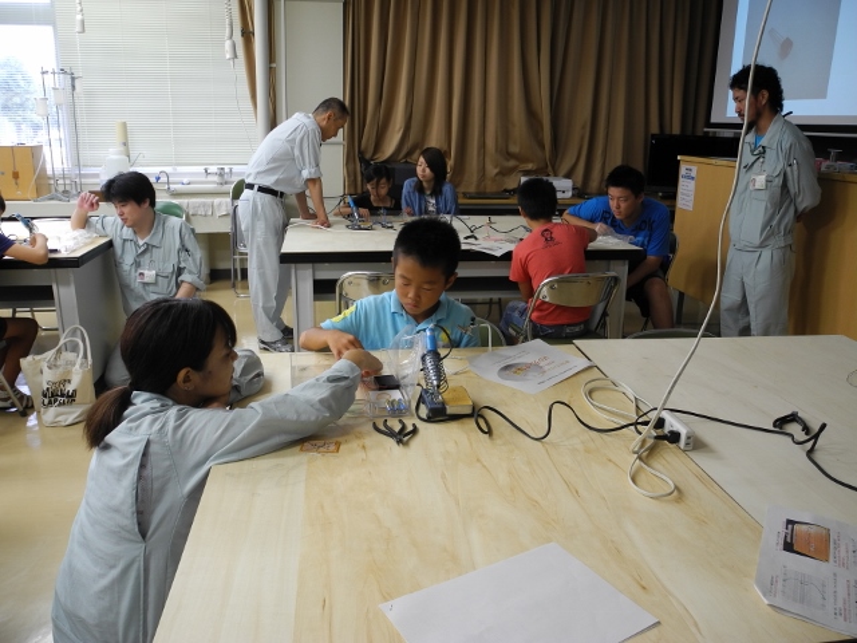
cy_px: 322
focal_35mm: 28
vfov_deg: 49.7
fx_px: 693
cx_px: 428
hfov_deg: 63.4
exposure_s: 1/30
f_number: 2.8
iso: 100
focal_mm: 6
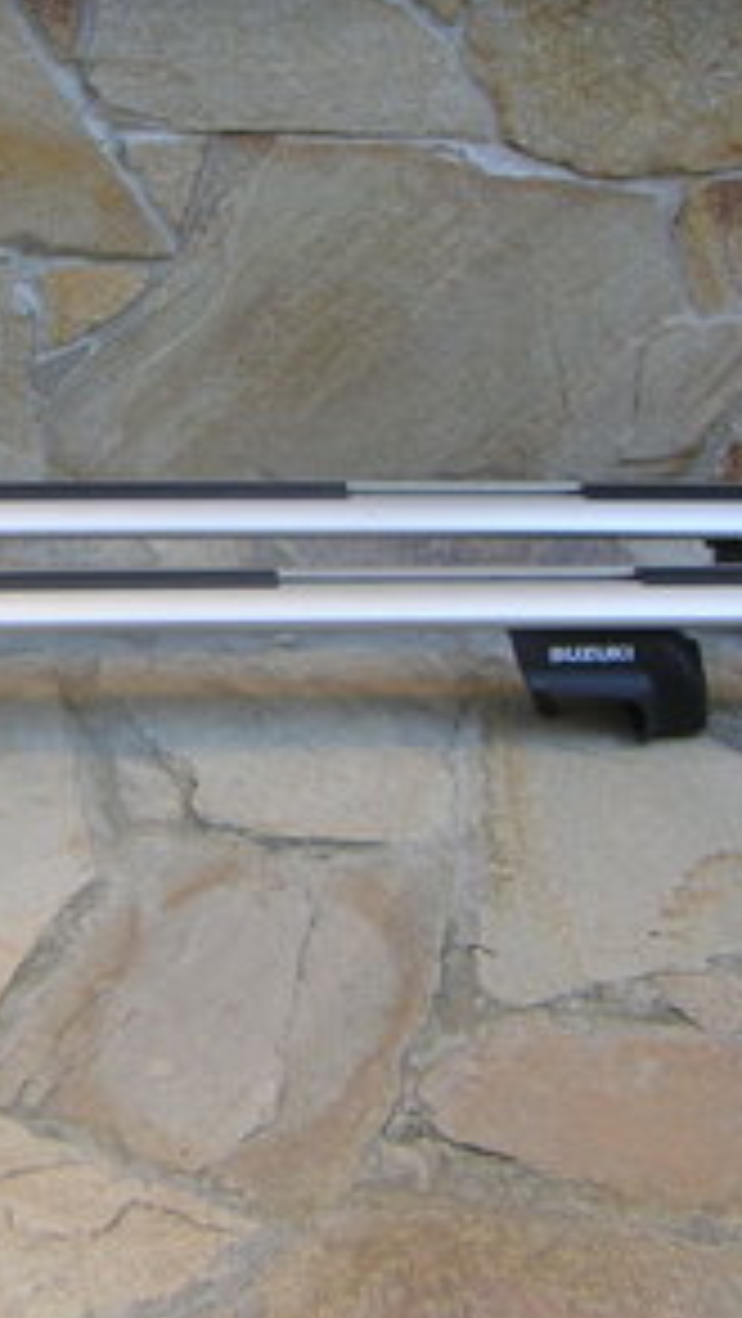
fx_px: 1922
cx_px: 58
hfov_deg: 21.3
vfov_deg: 37.8
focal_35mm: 55
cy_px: 666
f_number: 2.8
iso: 64
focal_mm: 4.8
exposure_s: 1/90
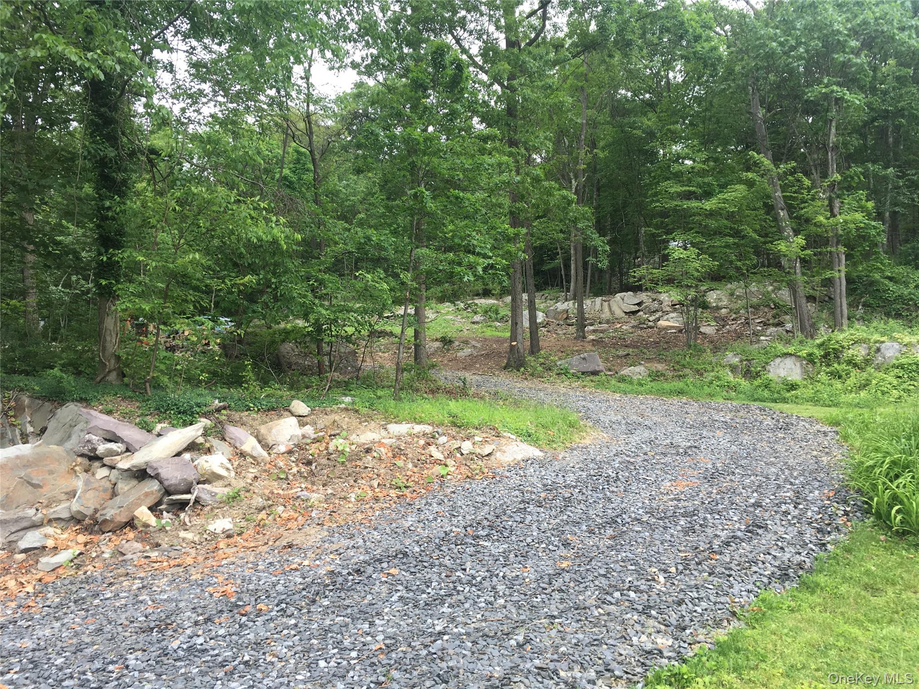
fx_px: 770
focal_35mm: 29
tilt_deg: +8.3
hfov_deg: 61.7
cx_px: 460
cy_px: 344
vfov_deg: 48.2
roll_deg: -2.5
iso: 25
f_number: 2.2
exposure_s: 1/120
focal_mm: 4.15
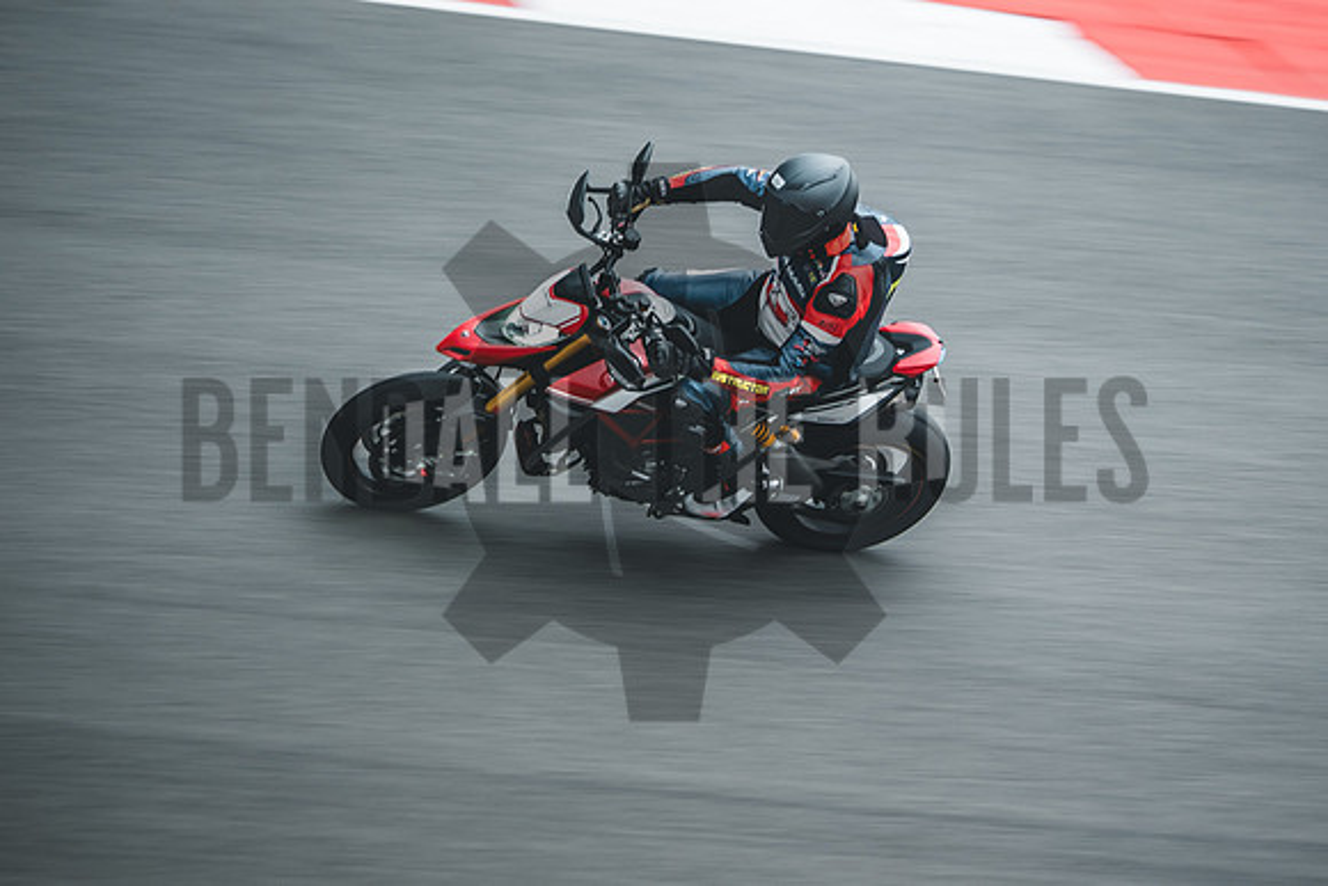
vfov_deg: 3.6
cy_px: 324
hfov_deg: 5.4
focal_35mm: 380
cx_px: 842
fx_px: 14034
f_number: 2
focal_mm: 200
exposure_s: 1/250
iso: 320
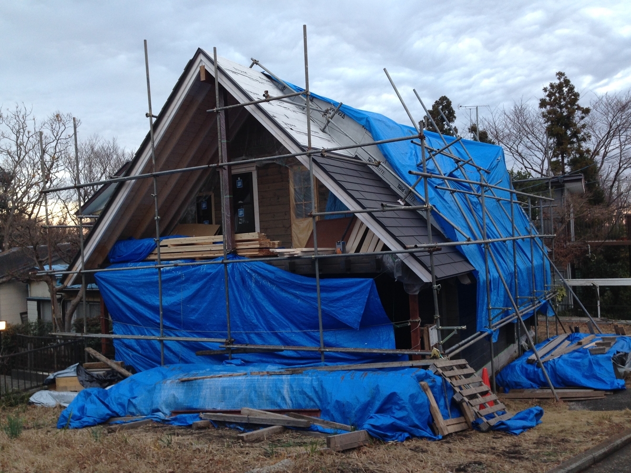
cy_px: 236
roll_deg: +2.2
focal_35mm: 33
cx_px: 316
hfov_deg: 55.4
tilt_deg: -1.1
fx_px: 602
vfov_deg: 42.9
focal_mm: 4.12
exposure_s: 1/40
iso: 50
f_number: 2.4
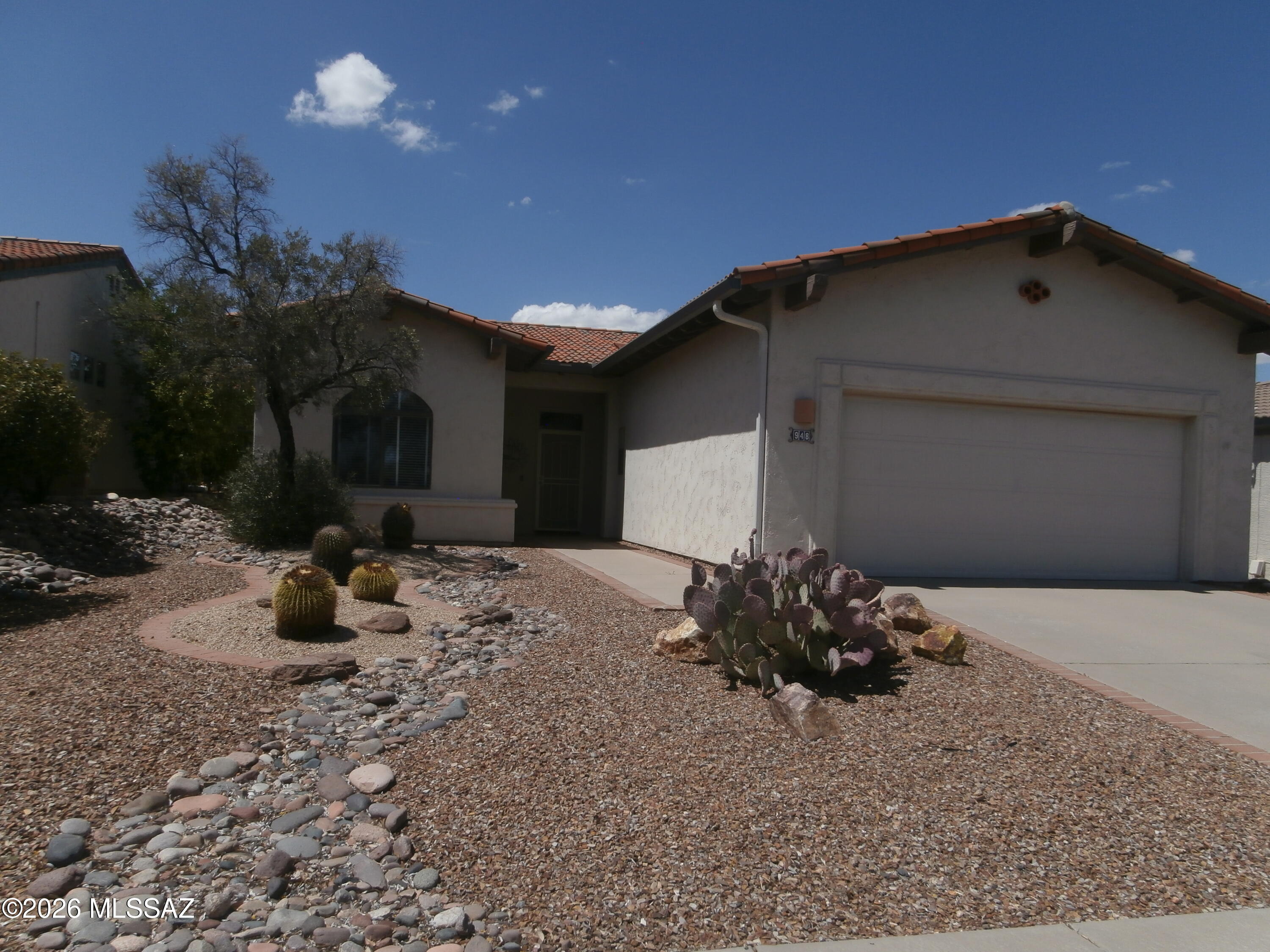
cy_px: 476
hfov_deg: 71.6
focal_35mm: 24
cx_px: 635
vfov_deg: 56.8
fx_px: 881
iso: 100
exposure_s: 1/400
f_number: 7.9
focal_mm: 4.2
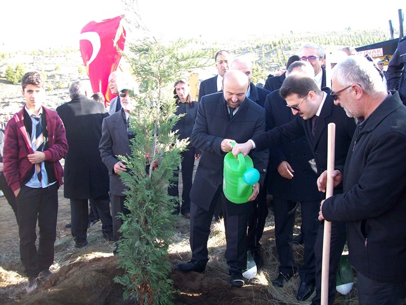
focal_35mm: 36
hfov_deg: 51.4
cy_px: 152
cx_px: 203
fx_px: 422
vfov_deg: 39.7
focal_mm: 6
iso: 80
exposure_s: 1/86.4
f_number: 2.7
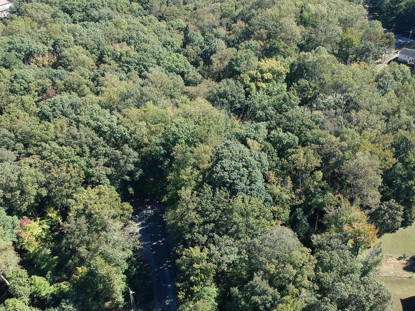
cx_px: 227
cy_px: 196
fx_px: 396
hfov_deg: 55.3
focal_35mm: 33
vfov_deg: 42.6
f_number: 2.6
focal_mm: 4.49
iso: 100
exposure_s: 1/240
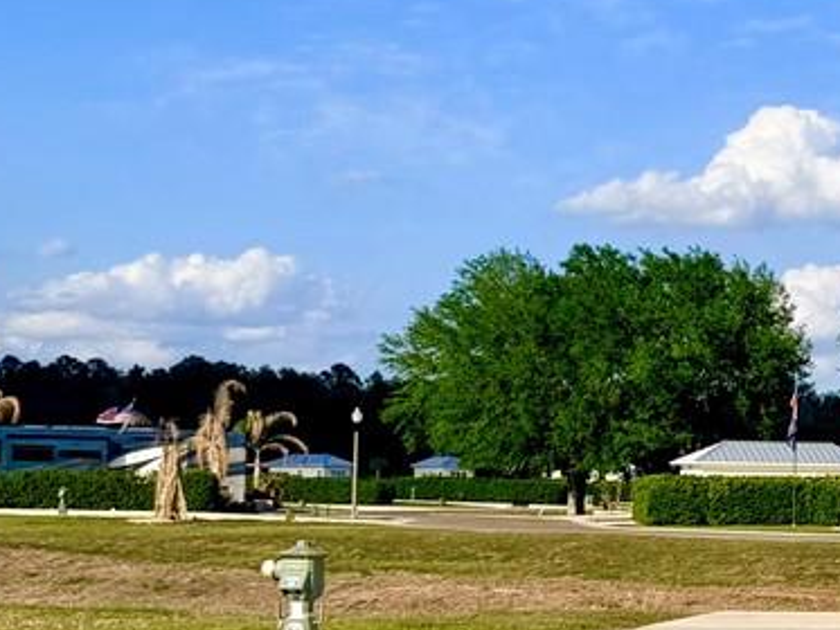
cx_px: 1124
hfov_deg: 17.7
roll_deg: -0.6
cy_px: 416
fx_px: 2500
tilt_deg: +2.1
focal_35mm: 103
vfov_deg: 14.4
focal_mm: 6.76
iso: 80
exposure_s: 1/8130
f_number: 1.78
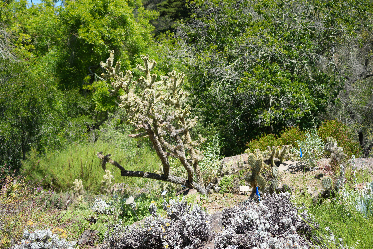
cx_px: 186
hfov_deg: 38.2
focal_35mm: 52
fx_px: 539
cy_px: 124
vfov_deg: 26.0
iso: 200
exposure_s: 1/500
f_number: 4.5
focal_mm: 52
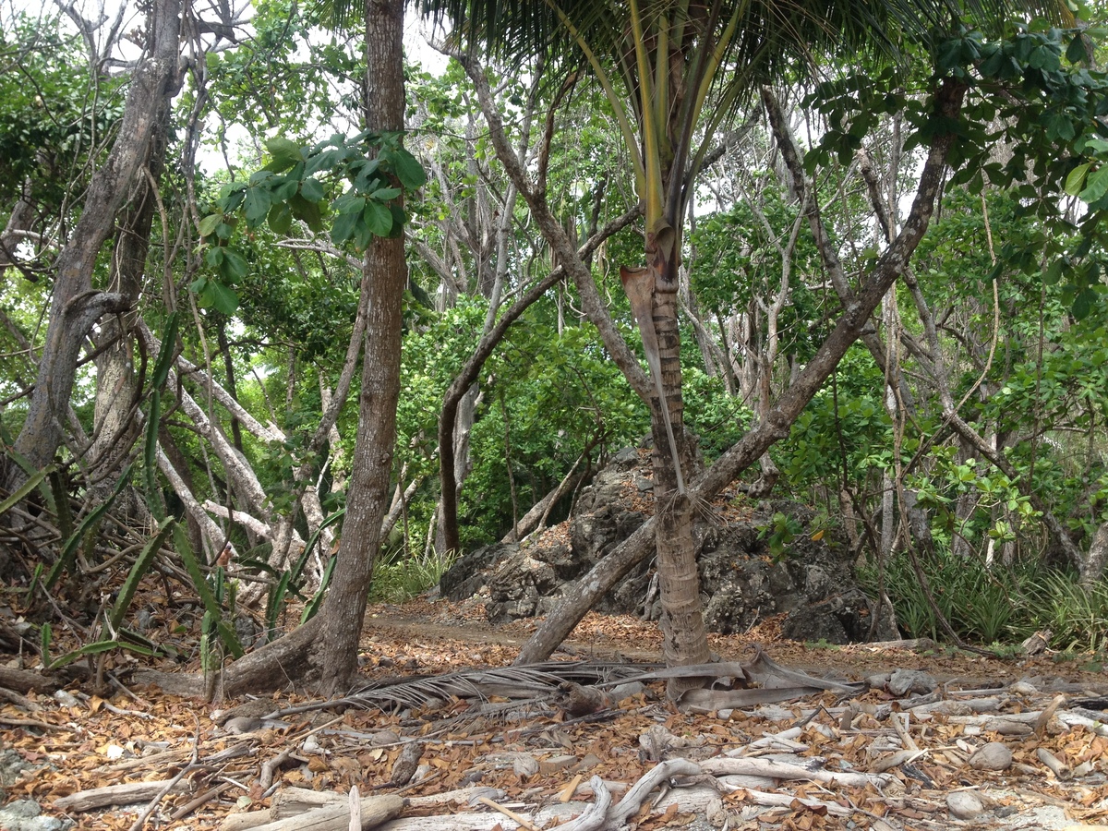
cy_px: 416
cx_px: 554
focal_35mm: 35
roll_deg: -1.7
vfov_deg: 40.7
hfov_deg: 52.6
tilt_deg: +7.7
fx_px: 1120
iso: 50
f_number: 2.4
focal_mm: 4.28
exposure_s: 1/297
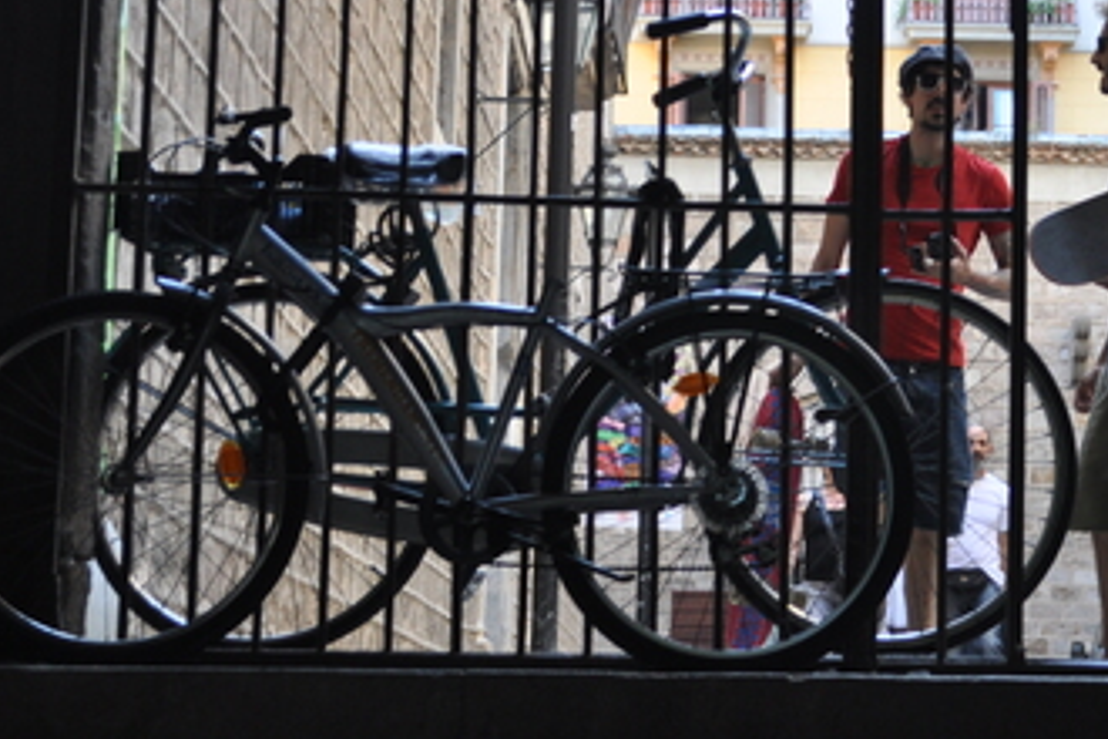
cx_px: 1021
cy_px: 64
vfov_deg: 11.3
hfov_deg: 16.8
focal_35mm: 120
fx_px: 3693
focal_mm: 40
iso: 400
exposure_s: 1/80
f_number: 5.3
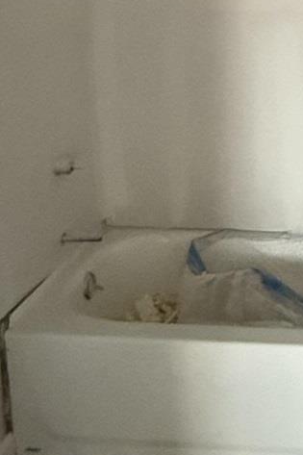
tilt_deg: -6.4
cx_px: 339
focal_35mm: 71
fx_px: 897
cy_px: 38
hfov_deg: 18.4
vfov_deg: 27.4
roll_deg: +0.3
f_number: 2.2
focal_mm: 2.22
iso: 1600
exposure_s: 1/40
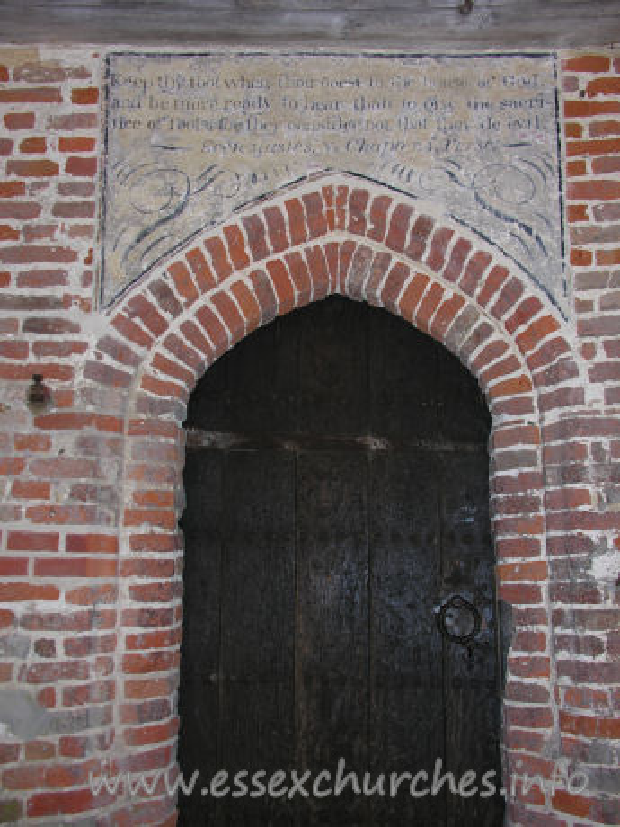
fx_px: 884
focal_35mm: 37
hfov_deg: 38.7
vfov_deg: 50.1
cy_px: 414
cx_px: 310
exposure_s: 1/60.1
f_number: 2.8
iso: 50
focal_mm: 9.5
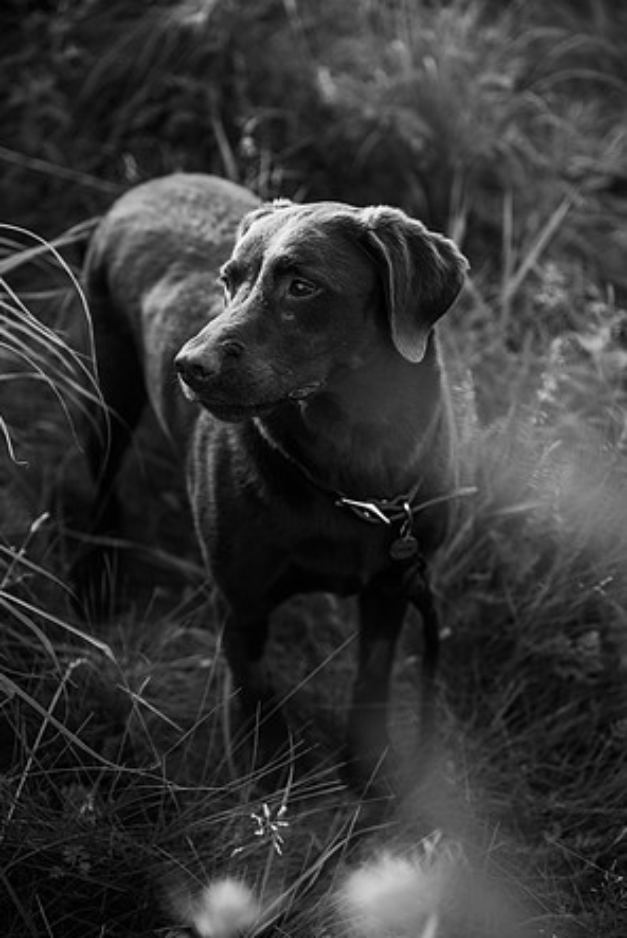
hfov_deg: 20.3
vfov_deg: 30.1
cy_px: 474
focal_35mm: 67
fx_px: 1748
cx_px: 311
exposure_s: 1/400
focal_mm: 66
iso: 250
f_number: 3.2
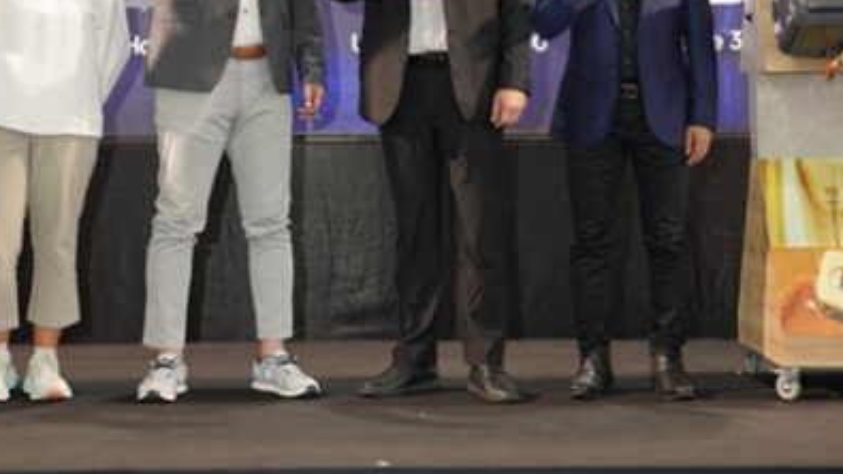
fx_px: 1989
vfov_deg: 13.3
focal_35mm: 89
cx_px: 314
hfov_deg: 23.9
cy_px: -33
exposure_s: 1/125
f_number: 4.5
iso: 800
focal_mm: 42
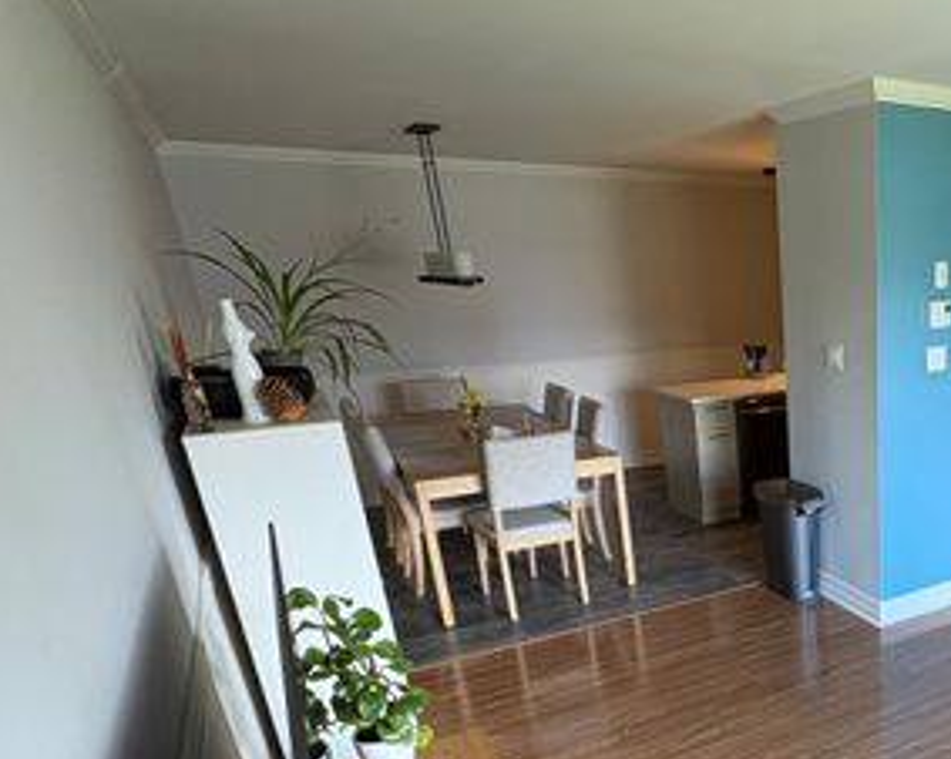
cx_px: 884
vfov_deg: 48.3
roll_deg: +0.1
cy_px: 557
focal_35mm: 29
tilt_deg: -21.6
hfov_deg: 52.0
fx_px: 816
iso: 160
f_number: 2.2
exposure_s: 1/60
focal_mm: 2.22
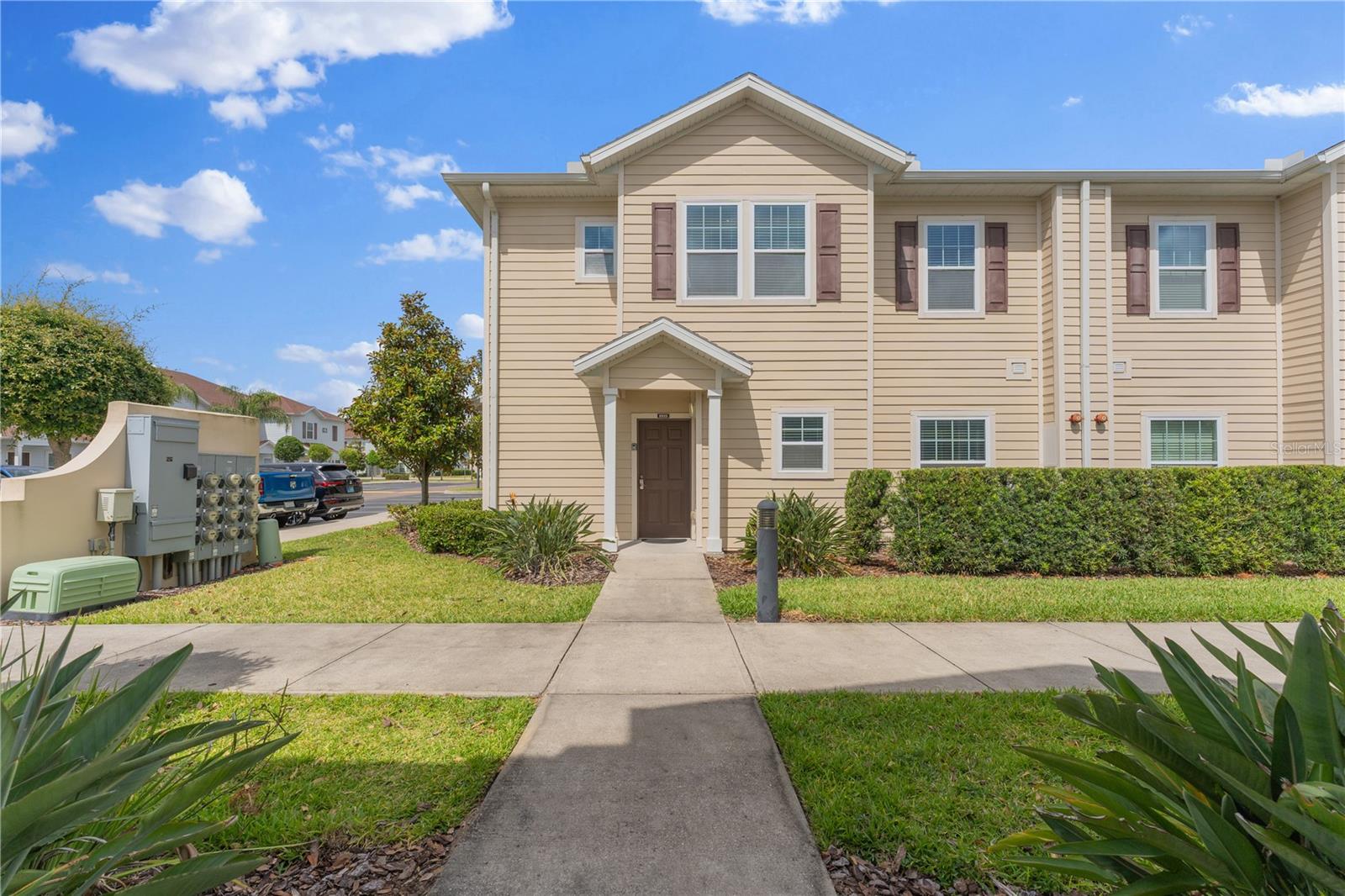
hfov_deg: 104.3
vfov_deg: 81.2
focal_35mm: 14
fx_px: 523
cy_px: 448
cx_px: 672
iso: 320
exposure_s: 1/1250
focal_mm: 14
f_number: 8
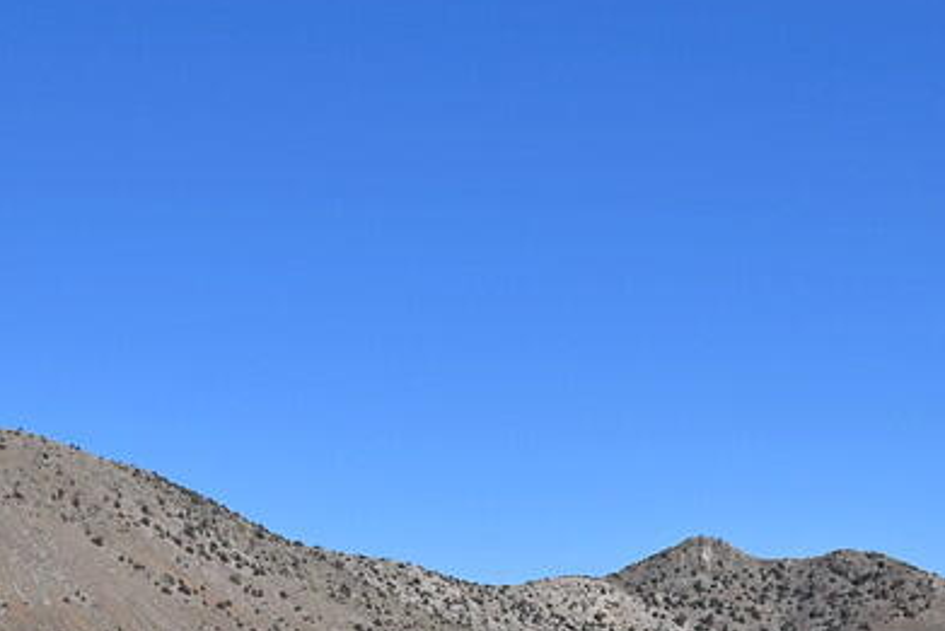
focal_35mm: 92
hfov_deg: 22.1
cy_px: 759
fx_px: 2416
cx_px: 520
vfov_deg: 14.4
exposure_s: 1/400
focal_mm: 20
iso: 100
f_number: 10
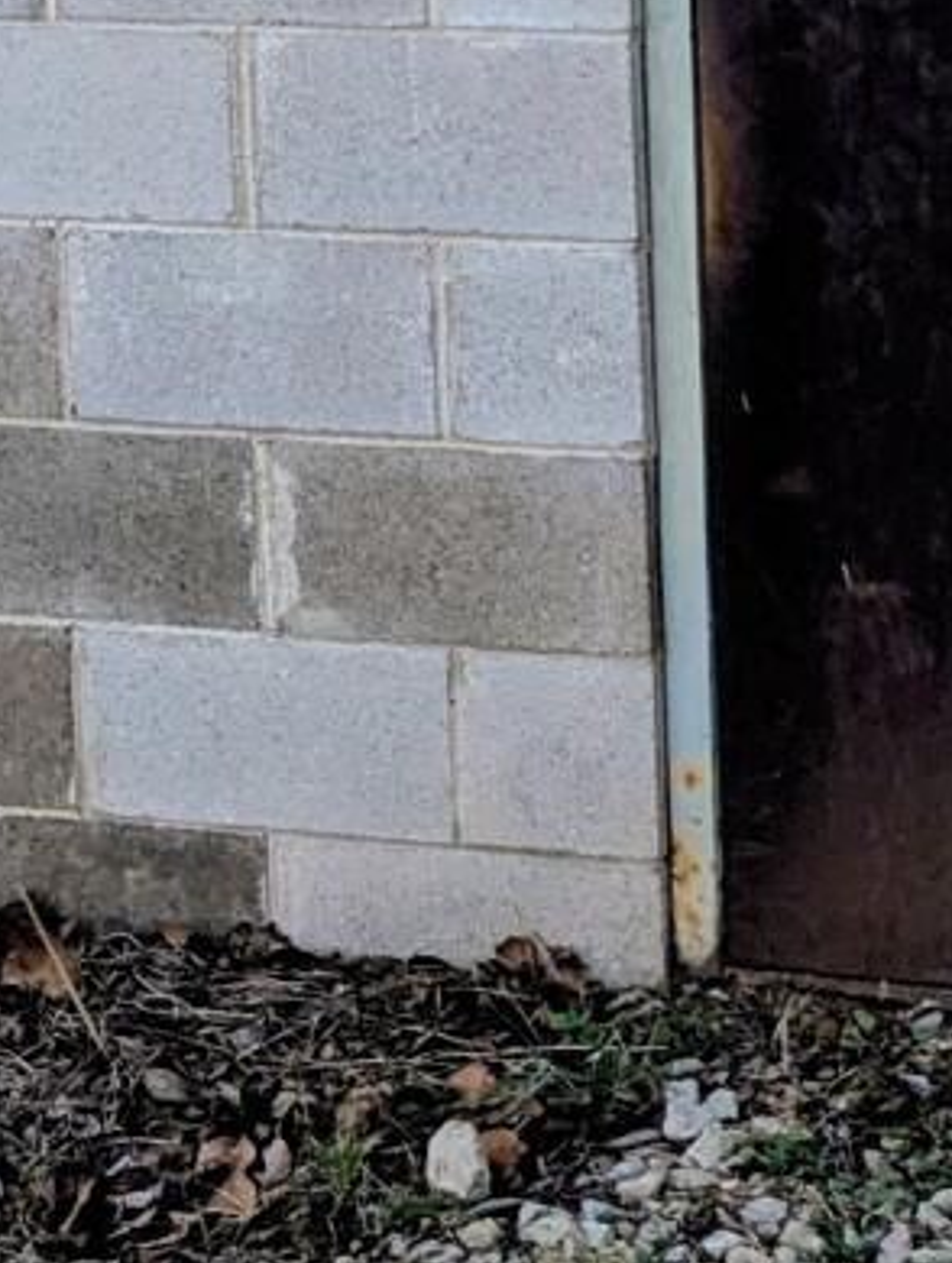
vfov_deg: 15.7
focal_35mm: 123
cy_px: 0
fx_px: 4496
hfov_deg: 12.0
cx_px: 756
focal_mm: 6.81
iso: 46
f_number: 1.85
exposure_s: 1/3425
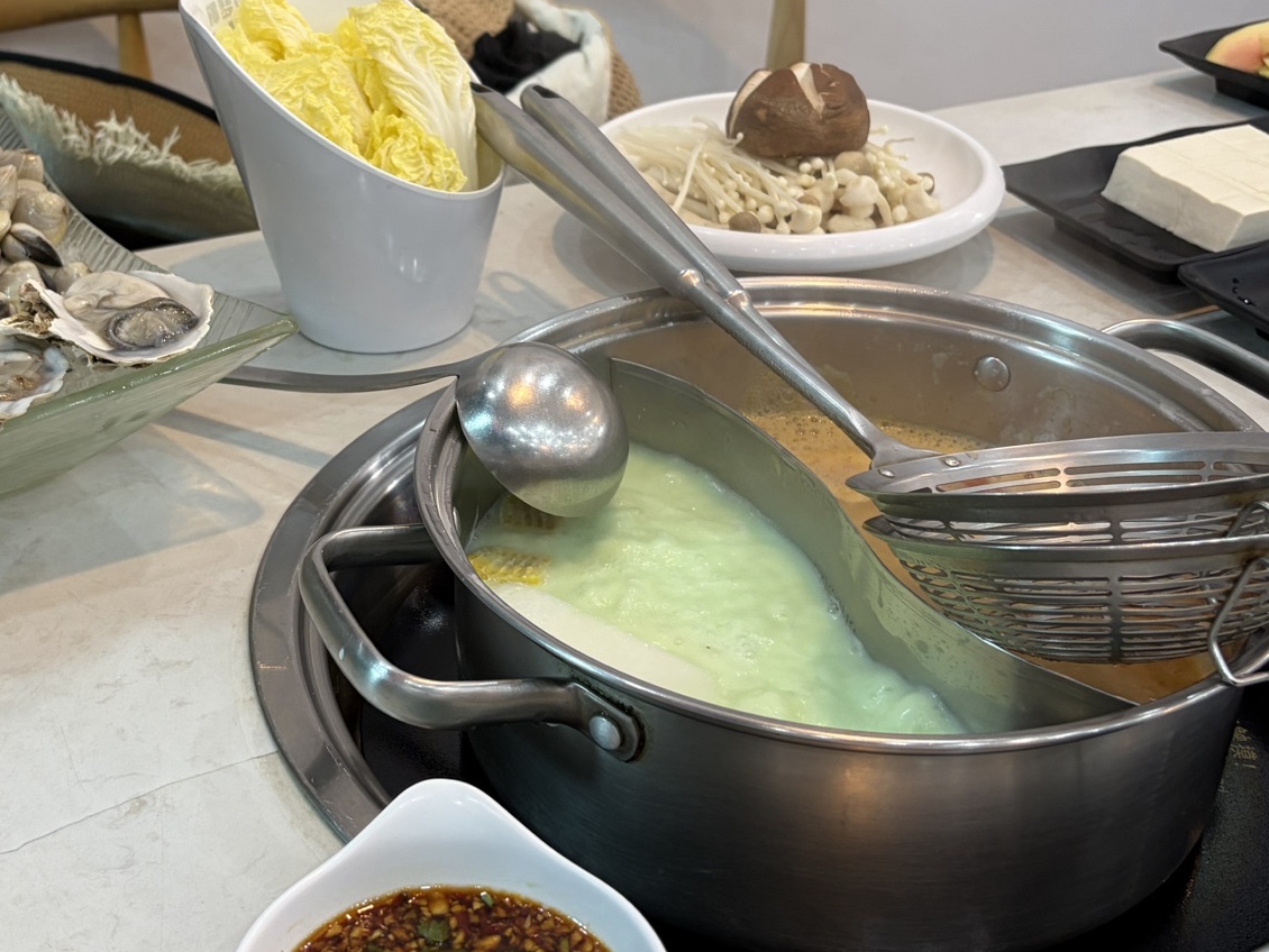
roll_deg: +2.6
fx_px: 1687
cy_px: 390
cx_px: 420
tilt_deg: -28.3
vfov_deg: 31.5
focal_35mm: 46
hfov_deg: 40.7
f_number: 1.6
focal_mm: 5.96
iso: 100
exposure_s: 1/50
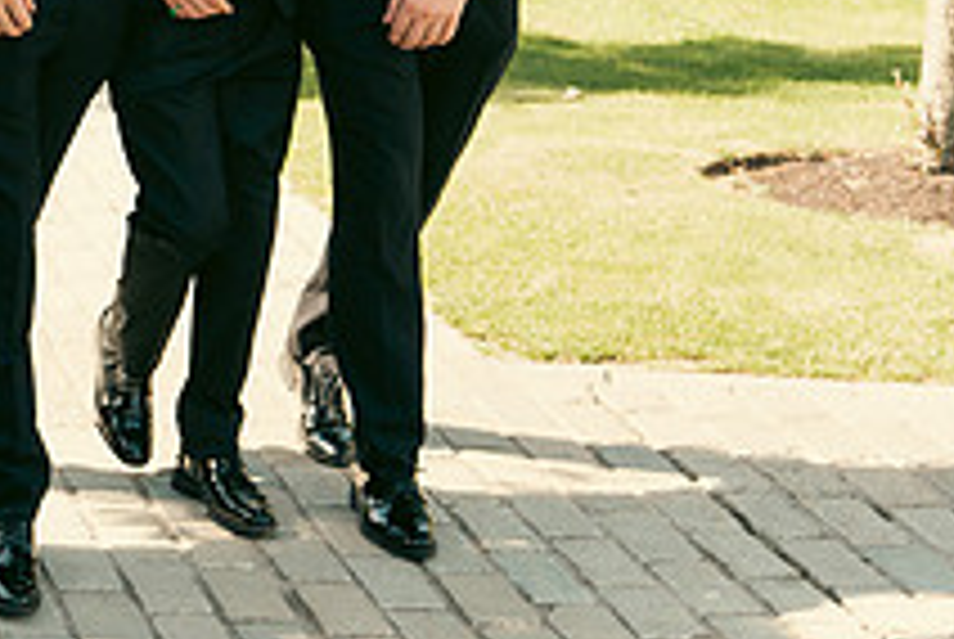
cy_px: -169
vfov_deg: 12.0
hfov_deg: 17.5
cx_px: -140
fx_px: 2972
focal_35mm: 112
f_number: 5
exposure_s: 1/400
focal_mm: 41
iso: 400
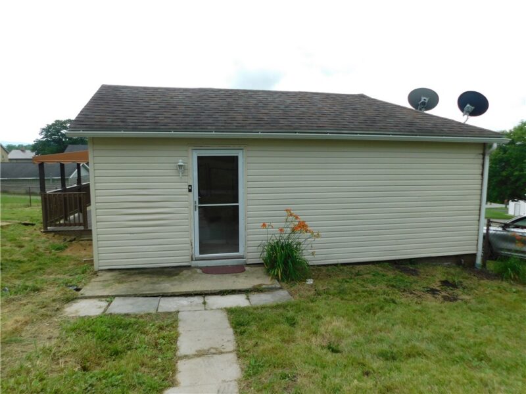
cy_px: 197
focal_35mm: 23
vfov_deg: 58.9
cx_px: 263
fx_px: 349
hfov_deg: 73.9
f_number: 3
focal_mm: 4
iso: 125
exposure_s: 1/500
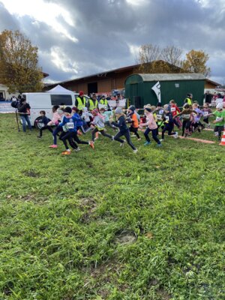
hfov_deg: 53.1
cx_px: 112
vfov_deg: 67.3
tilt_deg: -8.5
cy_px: 150
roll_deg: +0.9
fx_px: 225
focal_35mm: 26
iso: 32
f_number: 1.8
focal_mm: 4.25
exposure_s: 1/919
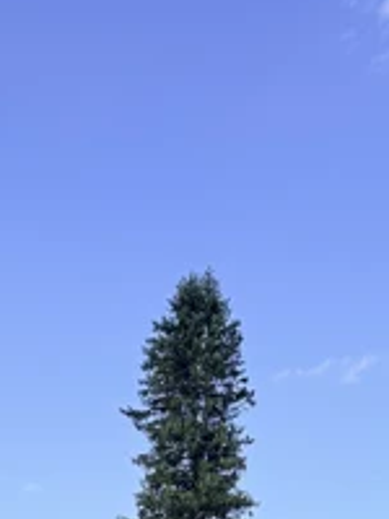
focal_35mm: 92
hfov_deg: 14.8
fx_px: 1378
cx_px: -210
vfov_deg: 19.4
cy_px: 708
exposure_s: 1/598
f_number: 1.78
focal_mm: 6.76
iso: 100
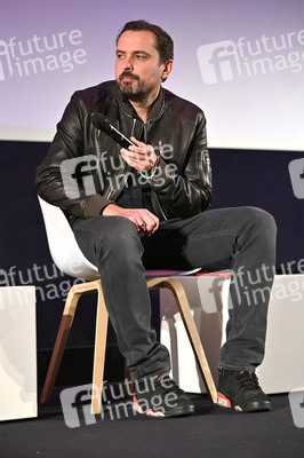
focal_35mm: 100
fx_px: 1269
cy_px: 229
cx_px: 152
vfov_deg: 20.4
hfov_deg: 13.7
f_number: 2.8
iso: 3200
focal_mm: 100
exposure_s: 1/400
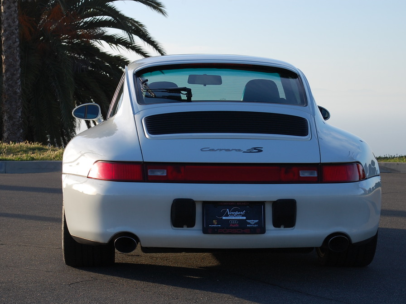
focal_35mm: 91
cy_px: 151
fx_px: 1062
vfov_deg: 16.3
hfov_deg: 21.6
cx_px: 210
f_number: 8
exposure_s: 1/250
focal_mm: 55
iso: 200
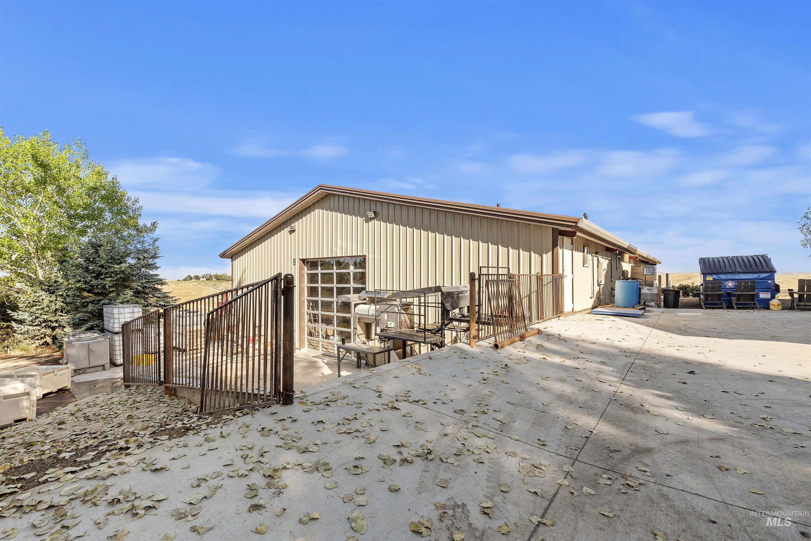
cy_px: 270
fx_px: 338
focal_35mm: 15
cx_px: 406
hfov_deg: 100.4
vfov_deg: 77.4
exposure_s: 1/160
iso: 320
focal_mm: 15
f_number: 8
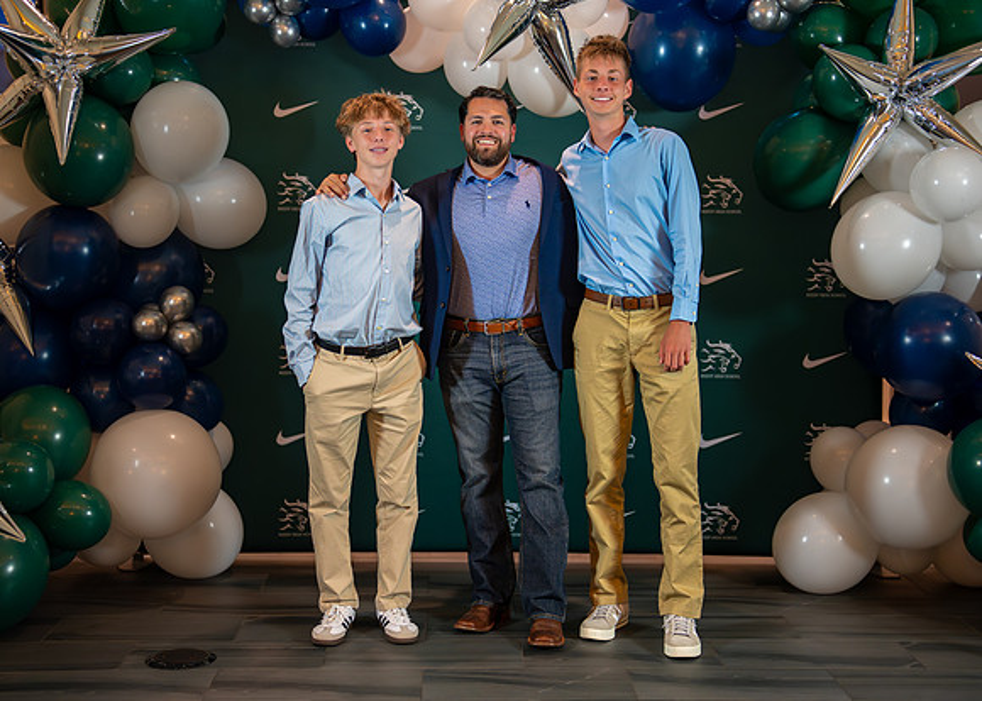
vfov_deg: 26.1
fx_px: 1511
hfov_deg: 36.0
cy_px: 351
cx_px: 496
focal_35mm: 54
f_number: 1.2
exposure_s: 1/400
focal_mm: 50
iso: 1600
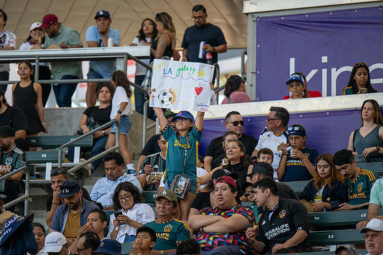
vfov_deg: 4.6
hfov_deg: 6.9
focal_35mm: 300
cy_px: 128
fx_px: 3190
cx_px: 192
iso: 400
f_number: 2.8
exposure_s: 1/1000
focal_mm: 200
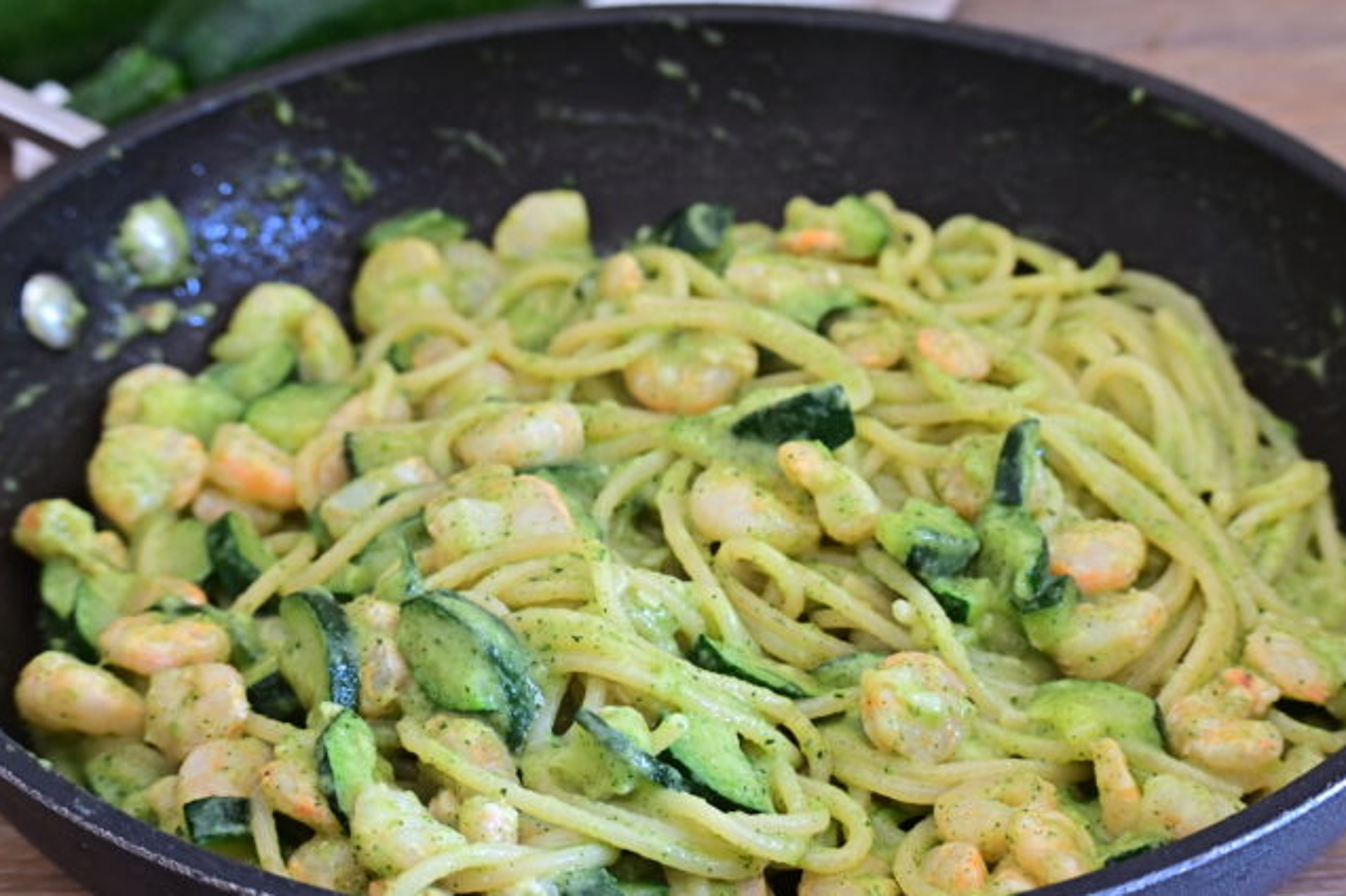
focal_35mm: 95
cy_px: 498
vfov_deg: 14.4
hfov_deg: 21.5
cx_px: 702
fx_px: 3550
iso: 200
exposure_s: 1/10
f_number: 7.1
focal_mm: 56
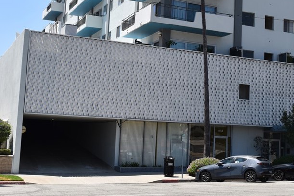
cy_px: 75
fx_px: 513
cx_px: 223
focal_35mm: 63
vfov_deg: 21.6
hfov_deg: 31.3
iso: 200
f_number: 10
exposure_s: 1/400
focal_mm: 25
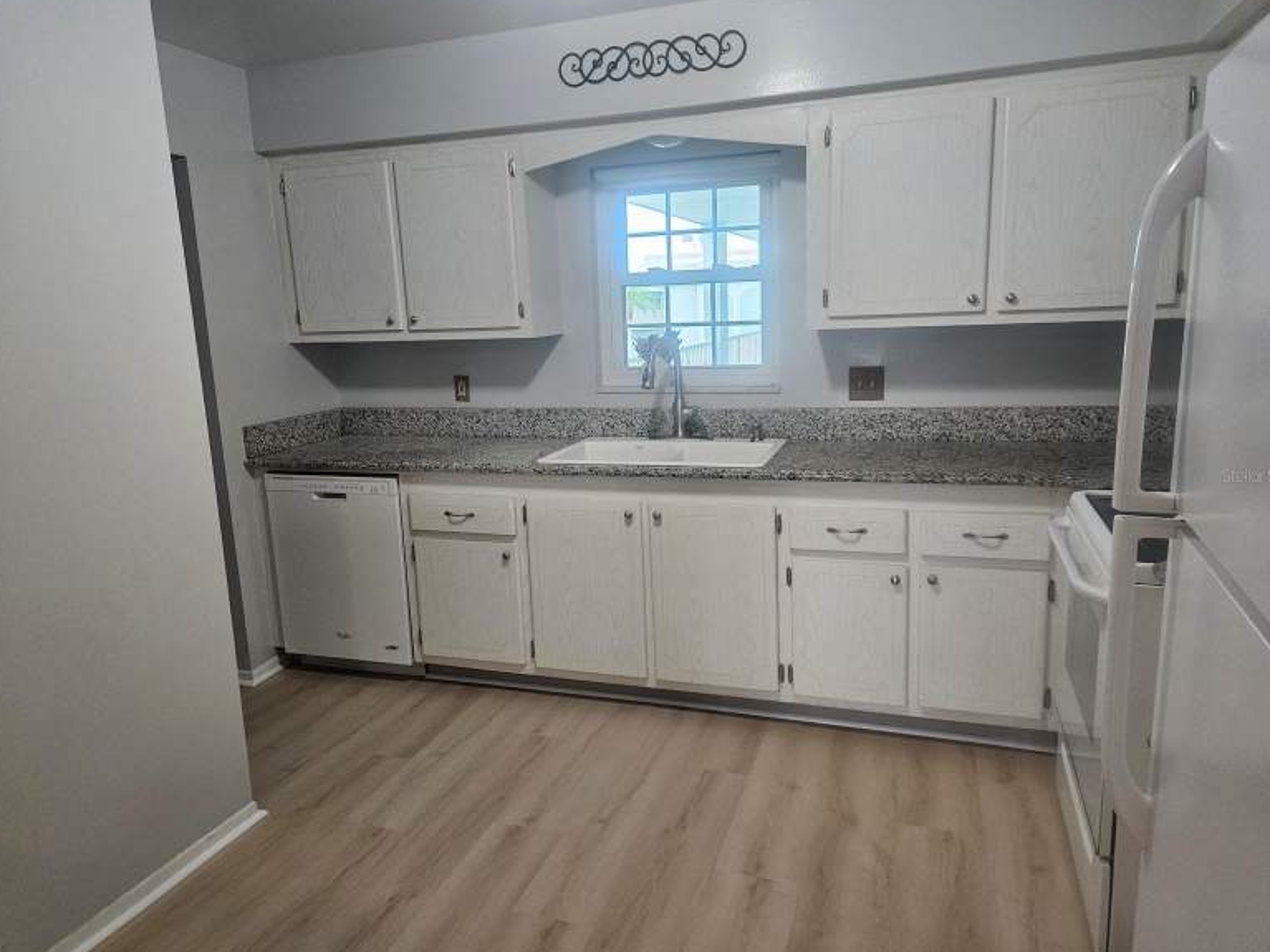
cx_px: 637
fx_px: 880
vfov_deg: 56.8
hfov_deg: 71.6
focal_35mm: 24
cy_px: 475
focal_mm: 5.4
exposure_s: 1/120
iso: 500
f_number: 1.8
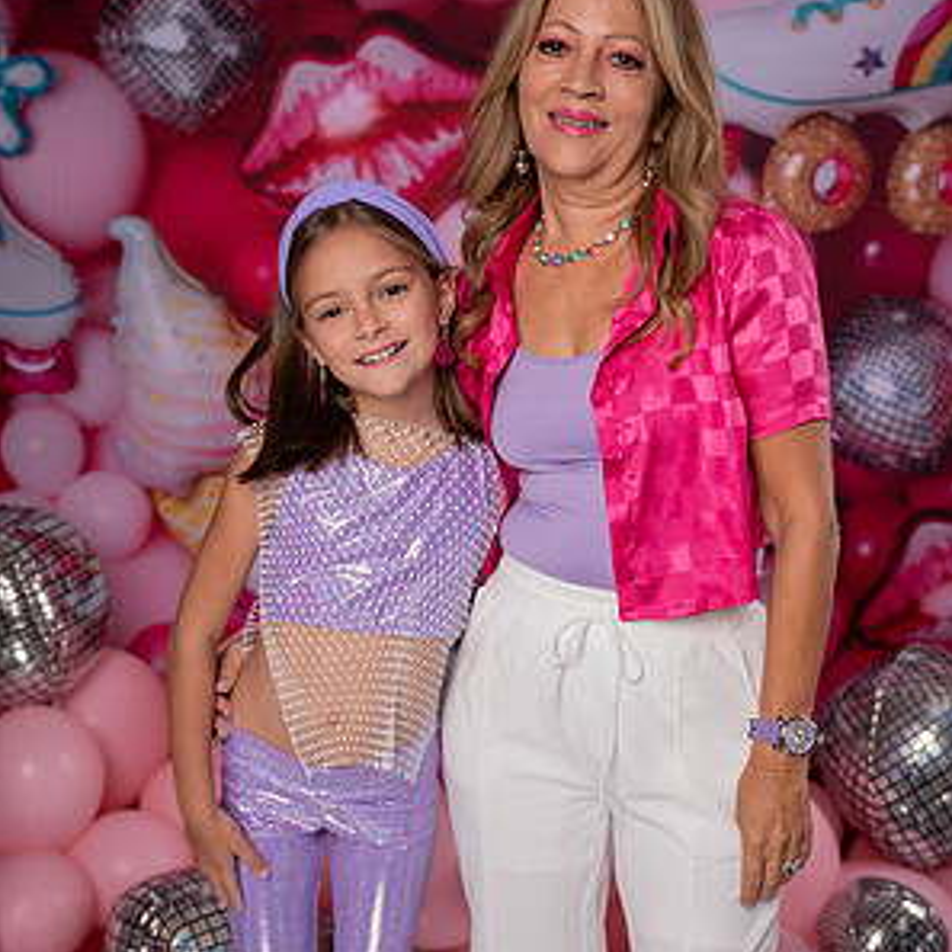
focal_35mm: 45
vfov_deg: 37.5
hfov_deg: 37.6
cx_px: 478
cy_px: 526
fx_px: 1400
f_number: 3.2
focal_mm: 35
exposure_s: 1/250
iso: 50
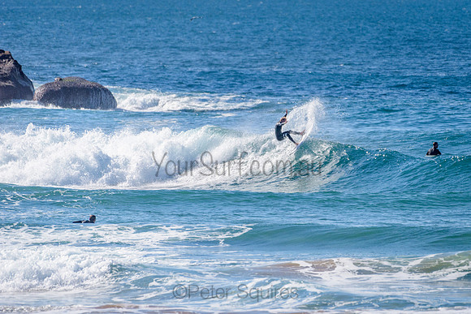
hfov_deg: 3.4
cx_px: 289
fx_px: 8025
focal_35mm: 613
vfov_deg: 2.2
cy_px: 145
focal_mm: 500
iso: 450
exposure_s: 1/8000
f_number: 5.6
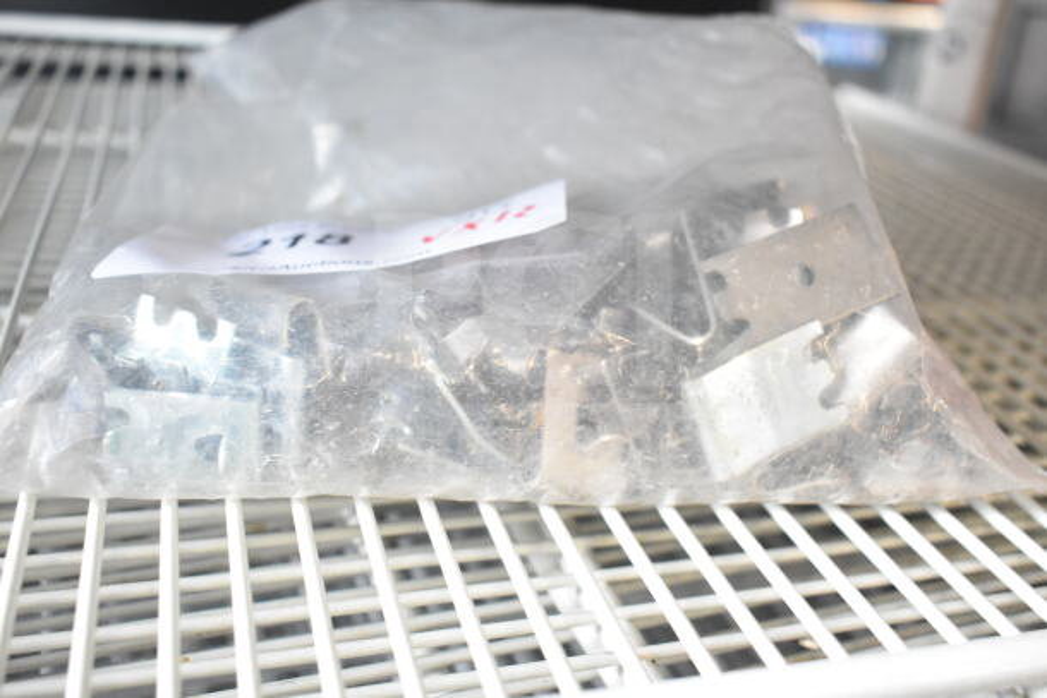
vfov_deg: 36.9
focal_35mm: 36
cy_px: 349
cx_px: 524
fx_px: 1047
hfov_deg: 53.1
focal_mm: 24
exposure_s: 1/60
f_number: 4
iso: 1600
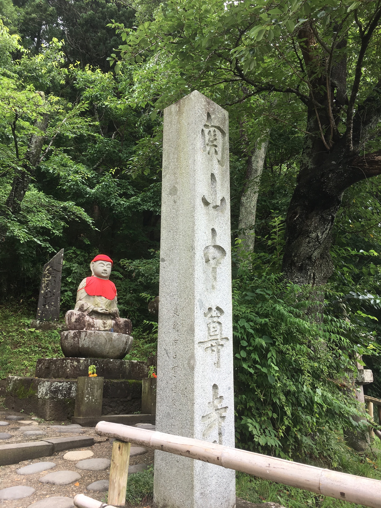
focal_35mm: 29
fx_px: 426
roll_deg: -2.3
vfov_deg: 61.7
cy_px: 254
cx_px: 190
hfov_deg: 48.2
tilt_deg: +17.3
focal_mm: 4.15
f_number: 2.2
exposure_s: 1/218
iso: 25
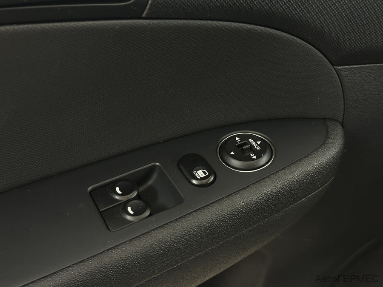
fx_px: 531
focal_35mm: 48
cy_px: 144
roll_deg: +1.8
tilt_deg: -36.1
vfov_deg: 30.3
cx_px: 192
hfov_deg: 39.7
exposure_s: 1/33
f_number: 1.78
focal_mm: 6.86
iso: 320
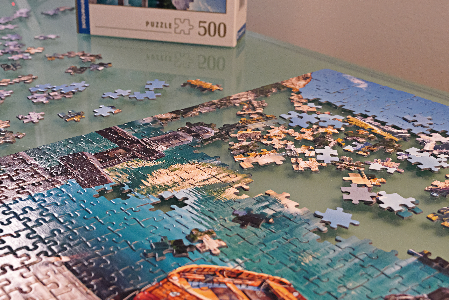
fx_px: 711
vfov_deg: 23.8
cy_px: 138
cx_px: 186
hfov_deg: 35.0
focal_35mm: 57
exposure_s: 1/25
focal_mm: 26
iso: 1600
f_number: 5.6
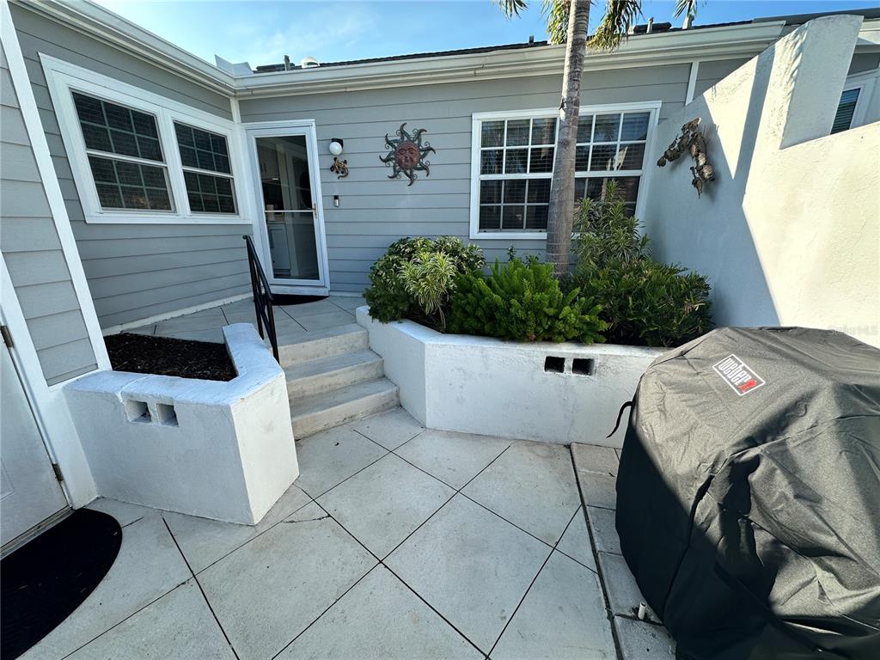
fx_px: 356
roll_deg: -0.2
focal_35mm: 14
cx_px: 440
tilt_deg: -15.8
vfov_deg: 85.7
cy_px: 330
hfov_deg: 102.1
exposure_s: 1/449
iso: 40
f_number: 2.2
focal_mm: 2.22
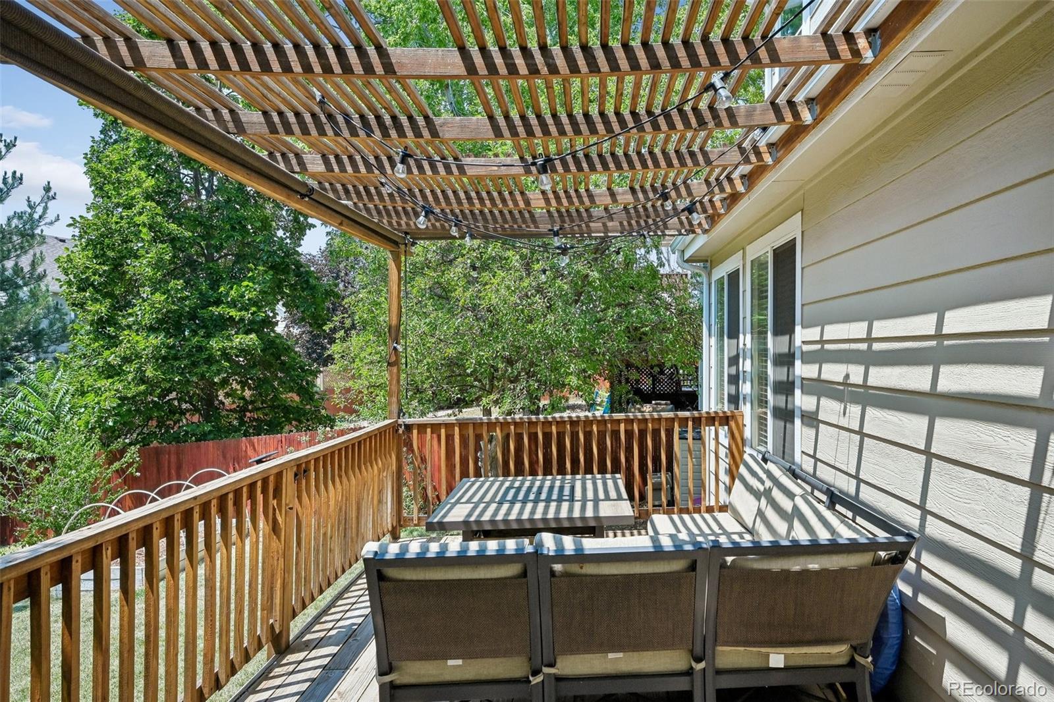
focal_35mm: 21
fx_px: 615
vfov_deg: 59.5
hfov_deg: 81.2
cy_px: 351
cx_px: 527
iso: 400
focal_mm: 21
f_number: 10
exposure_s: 1/500
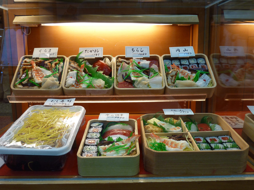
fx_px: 257
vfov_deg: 40.7
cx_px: 127
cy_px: 95
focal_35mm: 35
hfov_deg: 52.6
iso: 125
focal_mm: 5.7
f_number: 3.5
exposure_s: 1/30
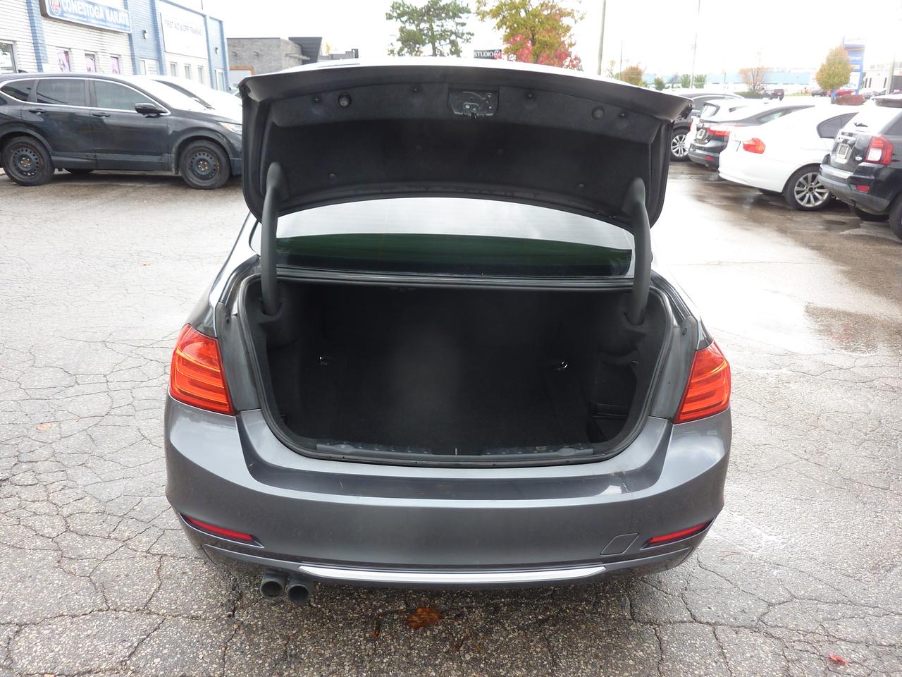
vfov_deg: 54.9
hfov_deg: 69.4
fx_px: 651
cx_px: 451
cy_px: 338
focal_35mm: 25
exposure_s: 1/80
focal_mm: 4.1
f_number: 3.3
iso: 80
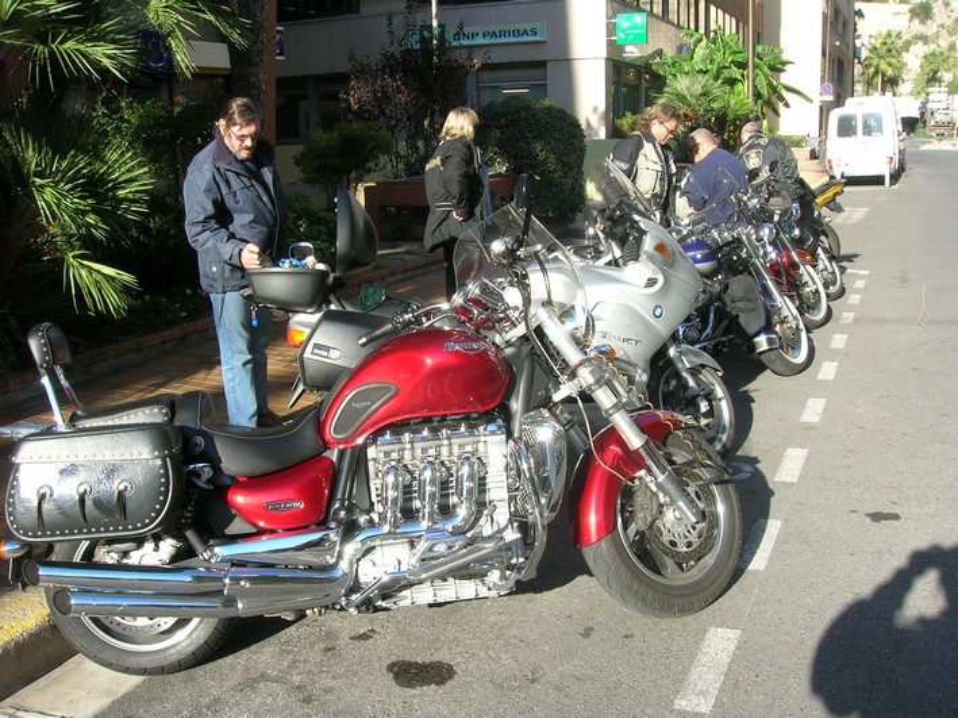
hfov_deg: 54.0
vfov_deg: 41.8
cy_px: 359
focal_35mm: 34
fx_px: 940
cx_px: 479
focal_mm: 5.7
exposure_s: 1/140
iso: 50
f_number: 4.9
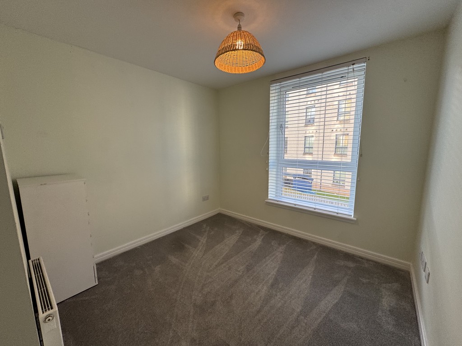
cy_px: 173
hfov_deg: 102.1
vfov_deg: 85.7
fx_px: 187
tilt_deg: -8.9
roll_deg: +1.2
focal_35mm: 14
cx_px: 231
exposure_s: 1/99
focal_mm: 2.22
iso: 80
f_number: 2.2
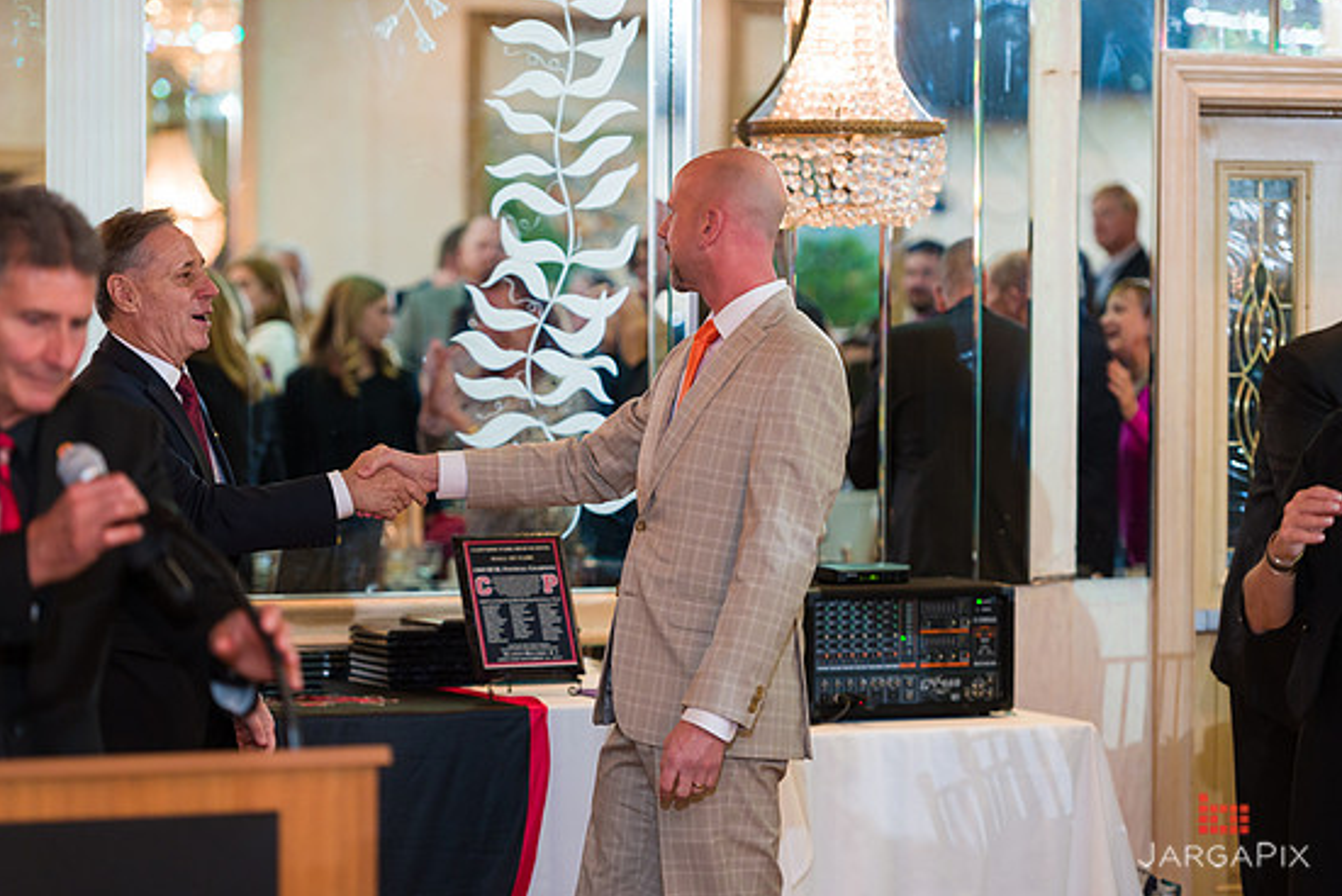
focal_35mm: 137
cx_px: 665
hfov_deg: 15.0
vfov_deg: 10.0
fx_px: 5110
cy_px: 452
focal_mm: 130
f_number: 3.2
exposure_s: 1/200
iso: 1250
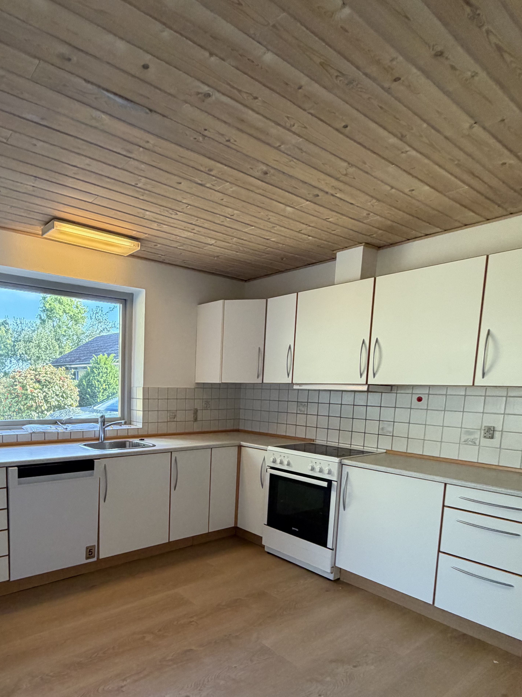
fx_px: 422
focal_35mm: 21
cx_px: 150
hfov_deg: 60.9
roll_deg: -1.2
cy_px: 435
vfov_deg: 77.6
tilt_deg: -6.9
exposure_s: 1/100
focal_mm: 2.22
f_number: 2.2
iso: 250
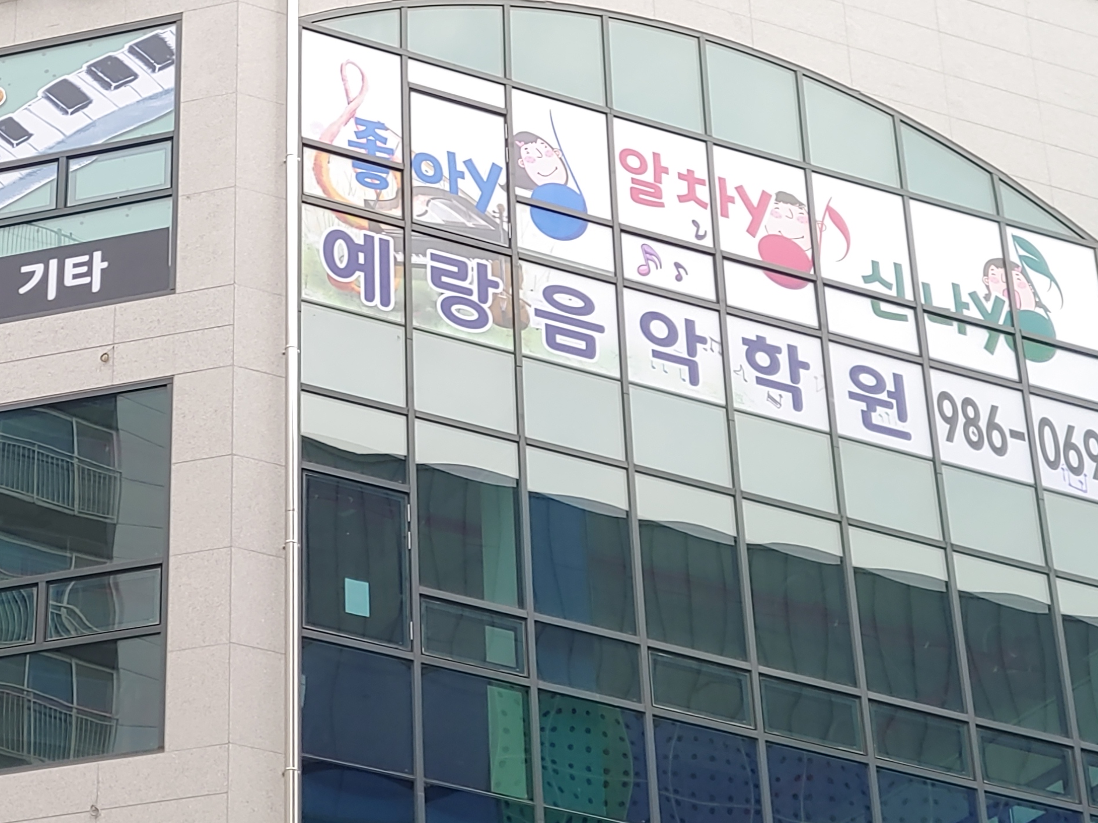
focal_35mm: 107
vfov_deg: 13.8
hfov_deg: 18.2
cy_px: 169
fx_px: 3394
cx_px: 231
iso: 50
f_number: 2.4
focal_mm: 5.88
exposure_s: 1/120
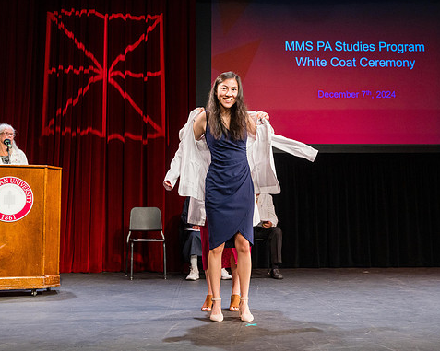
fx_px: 586
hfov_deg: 41.2
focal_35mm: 45
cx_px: 225
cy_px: 175
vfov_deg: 33.4
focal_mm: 39.4
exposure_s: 1/320
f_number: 3.5
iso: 1250
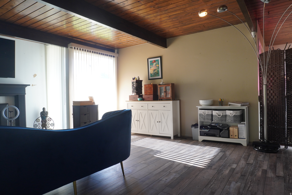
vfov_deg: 53.1
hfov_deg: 73.7
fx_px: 195
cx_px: 146
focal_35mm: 24
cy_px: 98
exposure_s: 1/25
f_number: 8
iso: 320
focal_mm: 16
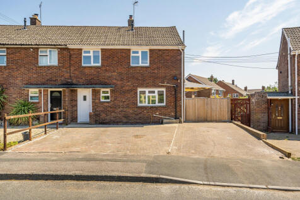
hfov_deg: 71.5
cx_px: 150
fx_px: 208
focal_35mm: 25
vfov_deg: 51.3
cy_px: 100
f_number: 8
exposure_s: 1/800
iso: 400
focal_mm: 17
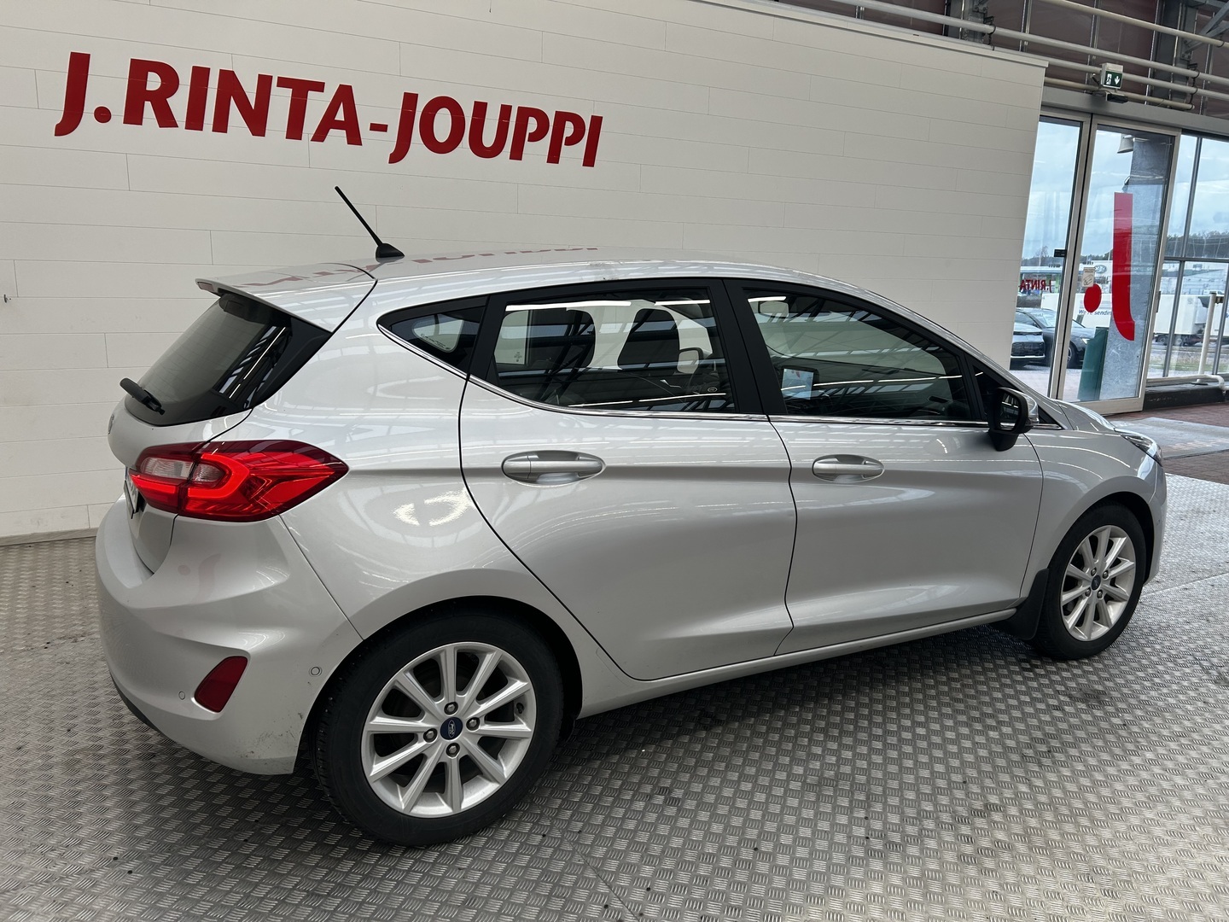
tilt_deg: -12.4
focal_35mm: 26
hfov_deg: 67.3
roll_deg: -1.0
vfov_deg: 53.1
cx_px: 614
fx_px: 923
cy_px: 461
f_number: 1.5
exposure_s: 1/144
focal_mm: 5.7
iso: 40
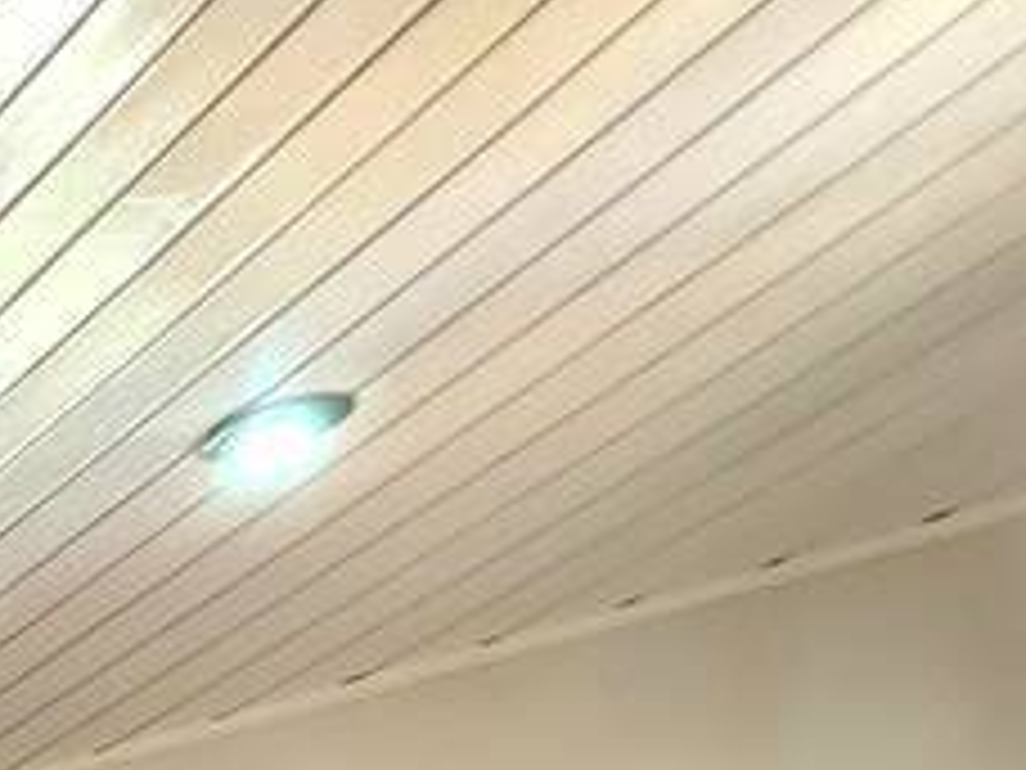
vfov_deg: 12.4
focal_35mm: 82
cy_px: 2053
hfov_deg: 12.7
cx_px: -1814
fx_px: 2430
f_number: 2.2
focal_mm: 2.2
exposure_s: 1/60.2
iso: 400
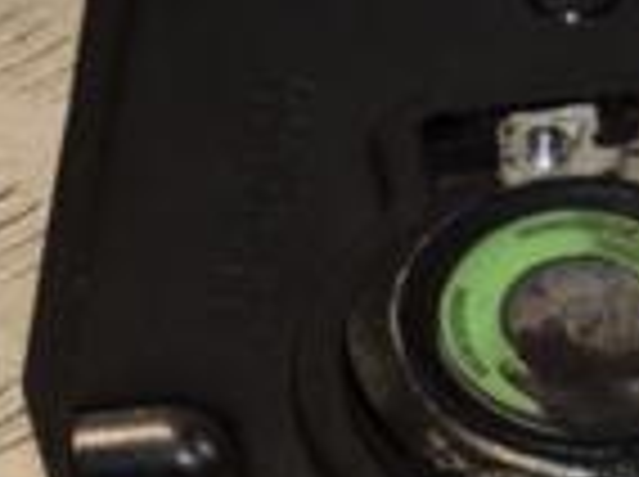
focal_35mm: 305
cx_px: 261
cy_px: -4
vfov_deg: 4.9
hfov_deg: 6.5
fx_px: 5621
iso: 800
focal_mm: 50
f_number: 6.3
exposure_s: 1/200
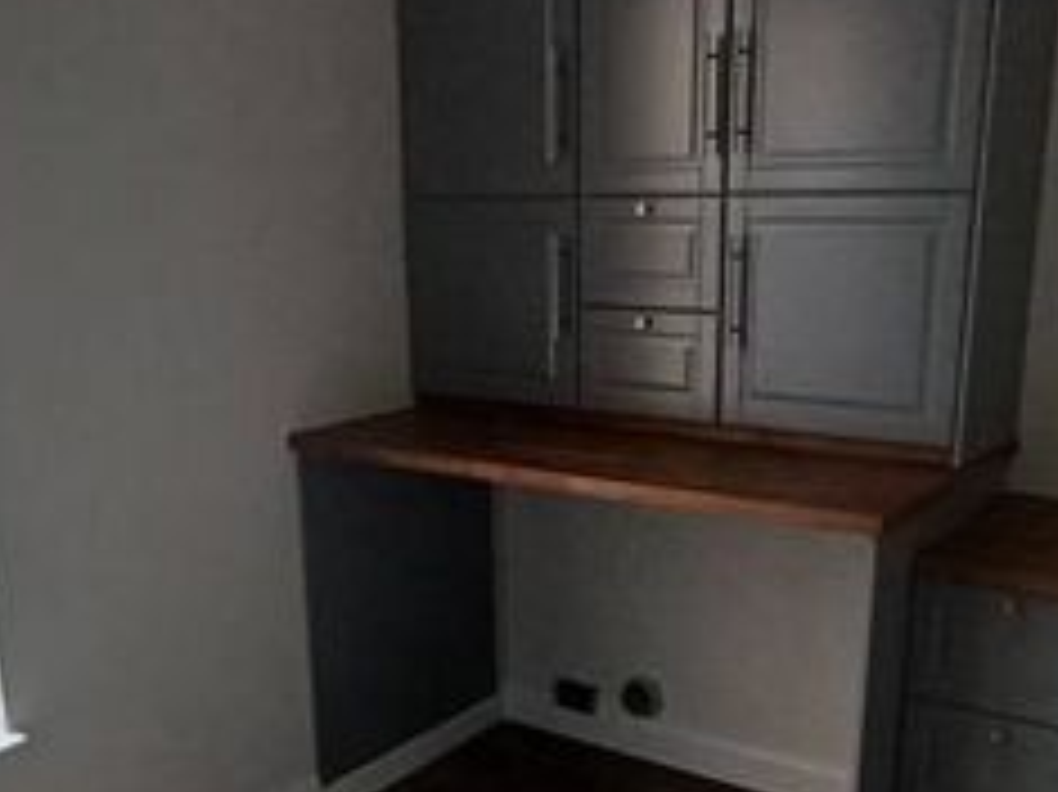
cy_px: 549
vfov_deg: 36.3
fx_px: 1191
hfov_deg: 47.9
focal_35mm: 39
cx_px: 524
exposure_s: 1/120
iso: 100
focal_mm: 1.42
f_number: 2.2
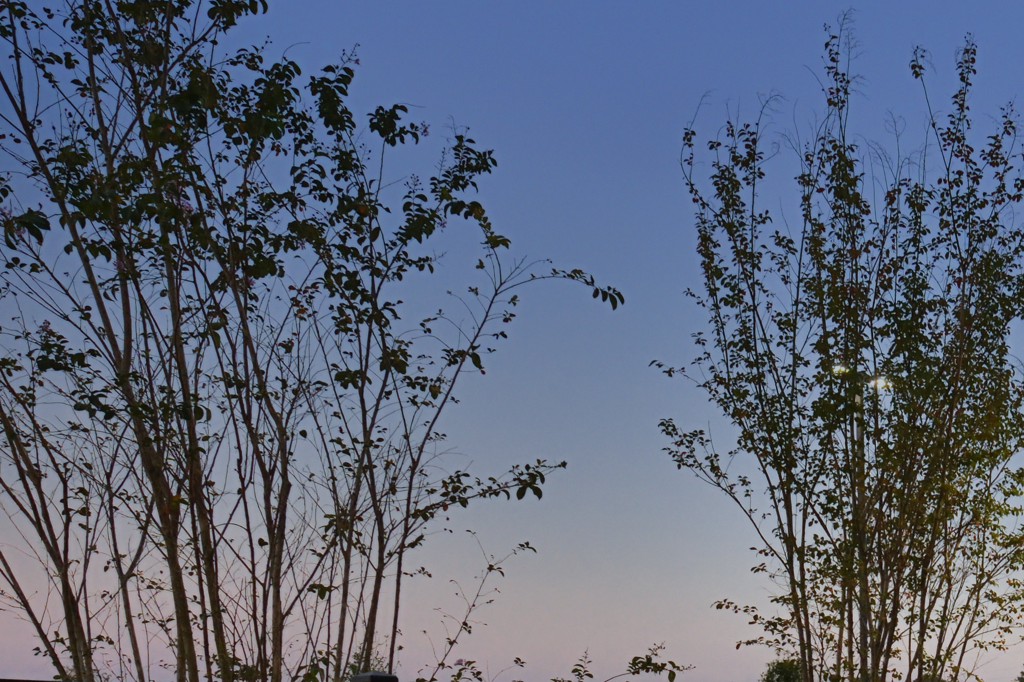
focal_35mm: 54
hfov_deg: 32.6
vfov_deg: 23.2
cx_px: 1114
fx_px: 1536
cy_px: 789
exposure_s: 1/60
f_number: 10
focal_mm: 17
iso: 1250
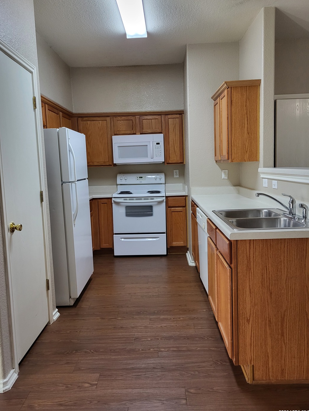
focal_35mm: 27
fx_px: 321
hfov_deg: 51.3
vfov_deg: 65.3
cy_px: 201
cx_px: 150
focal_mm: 5.4
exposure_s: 1/120
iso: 320
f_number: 1.8
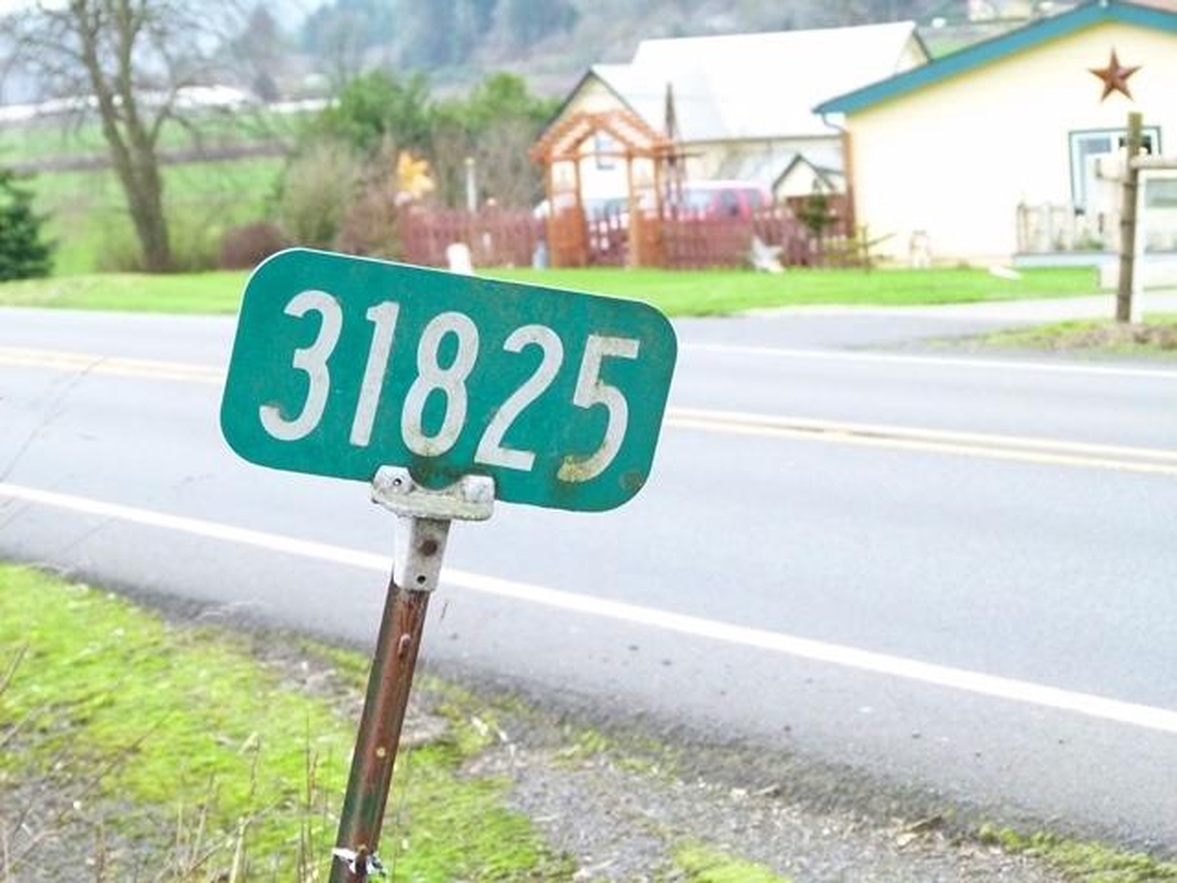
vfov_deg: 11.8
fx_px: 4284
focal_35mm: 126
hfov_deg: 15.6
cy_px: 442
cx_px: 588
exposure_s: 1/80
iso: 320
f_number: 3.6
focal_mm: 22.6
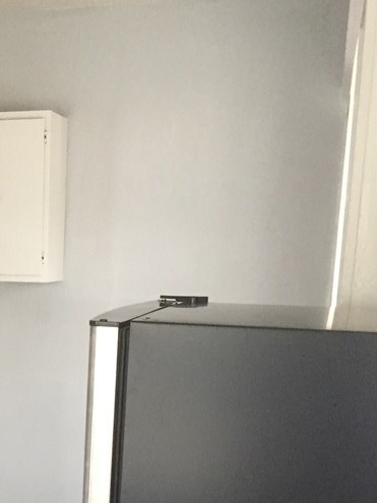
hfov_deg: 23.3
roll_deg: +0.8
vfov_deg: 31.0
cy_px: 435
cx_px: -8
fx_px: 872
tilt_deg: -11.8
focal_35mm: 60
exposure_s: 1/30
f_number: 2.2
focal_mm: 4.15
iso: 250
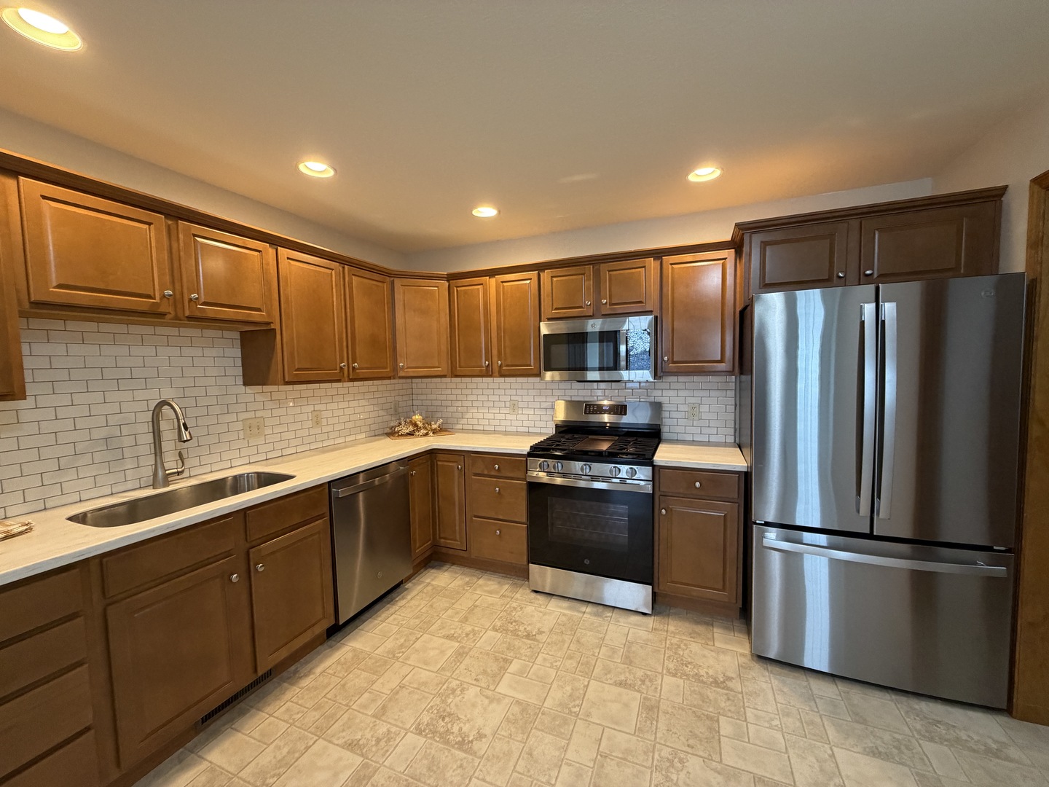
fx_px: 424
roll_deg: +1.6
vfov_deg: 85.7
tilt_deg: -3.2
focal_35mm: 14
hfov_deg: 102.1
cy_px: 394
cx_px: 524
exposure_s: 1/60
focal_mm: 2.22
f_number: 2.2
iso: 320
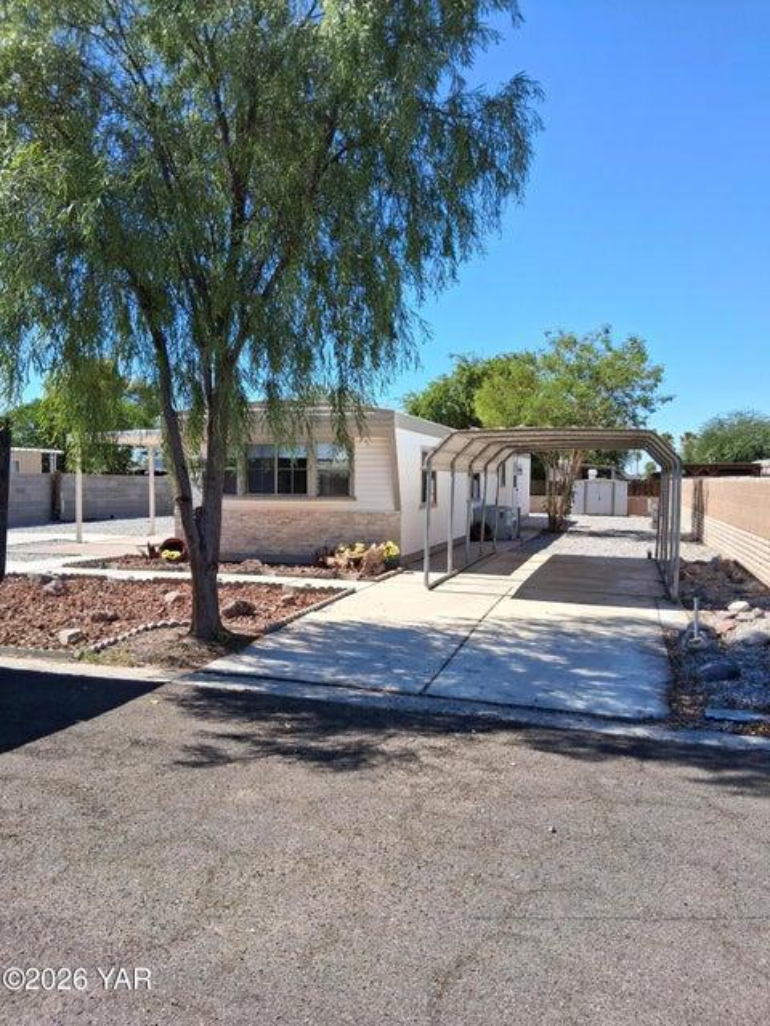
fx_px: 771
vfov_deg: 67.3
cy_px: 513
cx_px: 385
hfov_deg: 53.1
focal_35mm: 26
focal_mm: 3.98
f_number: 1.8
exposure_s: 1/484
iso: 25
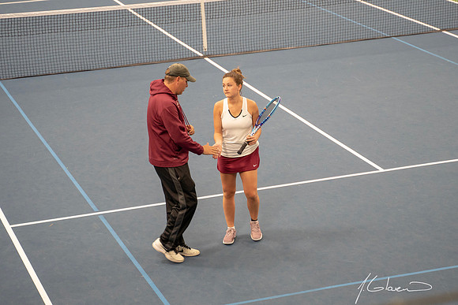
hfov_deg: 20.0
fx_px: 1298
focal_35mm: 102
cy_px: 114
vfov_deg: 13.4
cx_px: 240
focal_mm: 75
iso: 1600
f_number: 2.8
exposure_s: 1/250
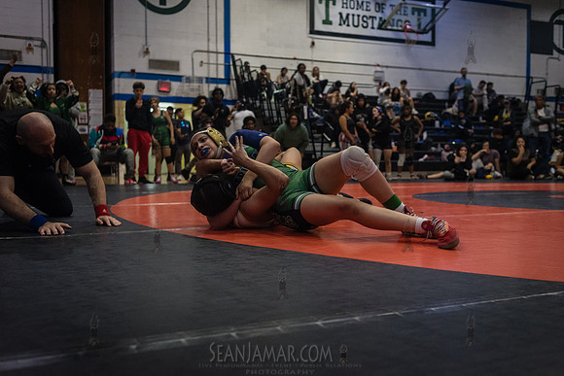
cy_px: 188
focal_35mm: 36
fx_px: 568
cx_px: 288
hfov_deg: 52.8
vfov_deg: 36.7
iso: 5000
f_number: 3.2
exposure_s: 1/1000
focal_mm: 35
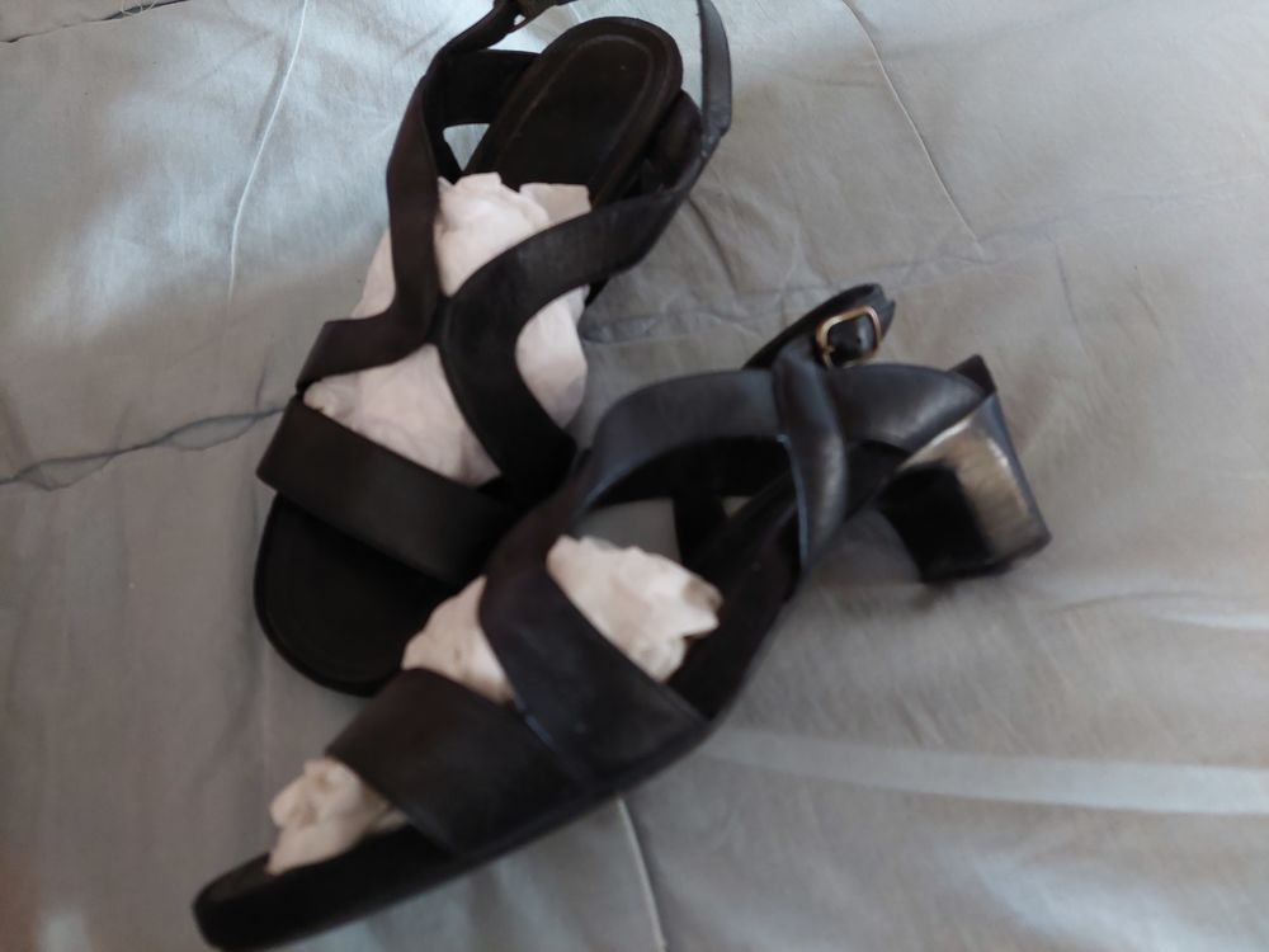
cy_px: 476
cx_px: 634
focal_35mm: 24
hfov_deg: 71.6
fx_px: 880
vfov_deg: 56.8
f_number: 1.8
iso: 640
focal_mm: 5.23
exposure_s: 1/25
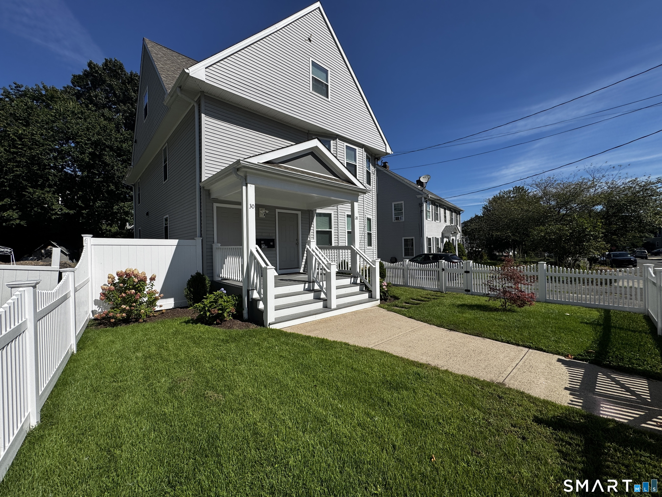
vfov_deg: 85.7
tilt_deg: -0.1
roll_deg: +0.7
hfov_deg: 102.1
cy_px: 248
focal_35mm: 14
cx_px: 331
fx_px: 268
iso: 50
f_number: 2.2
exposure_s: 1/3546
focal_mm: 2.22
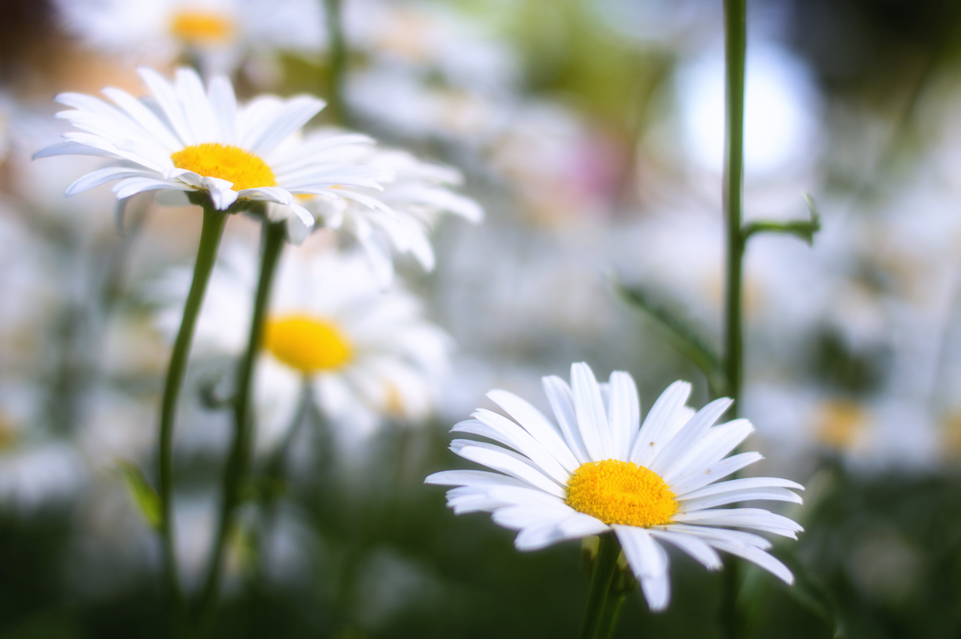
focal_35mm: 75
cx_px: 480
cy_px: 320
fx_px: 2000
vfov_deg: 18.1
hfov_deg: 27.0
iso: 100
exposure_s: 1/640
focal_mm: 50
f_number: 2.2
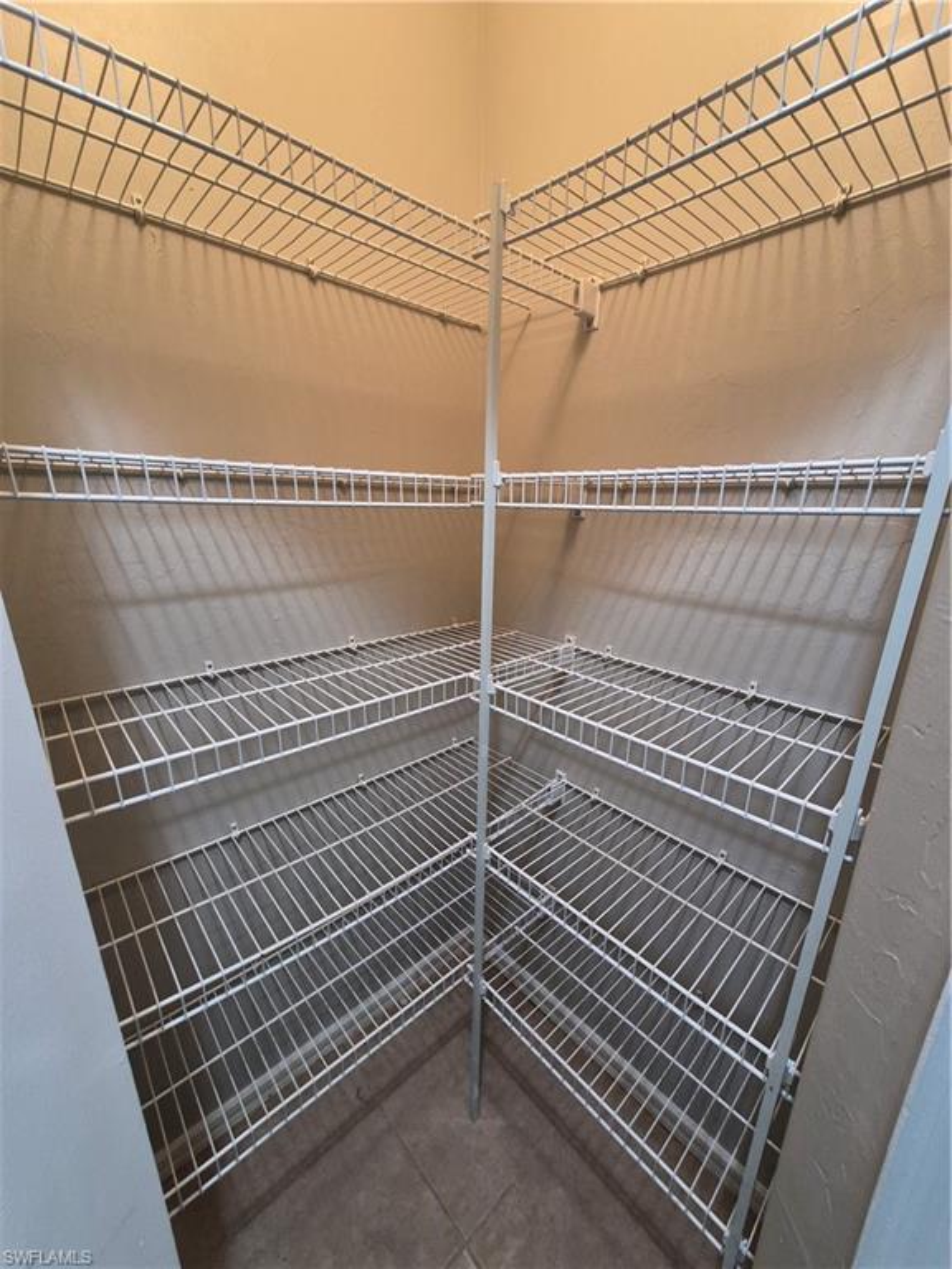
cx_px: 476
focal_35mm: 13
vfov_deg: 106.2
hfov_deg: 89.9
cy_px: 634
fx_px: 477
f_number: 2.2
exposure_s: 1/60
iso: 400
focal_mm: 1.74
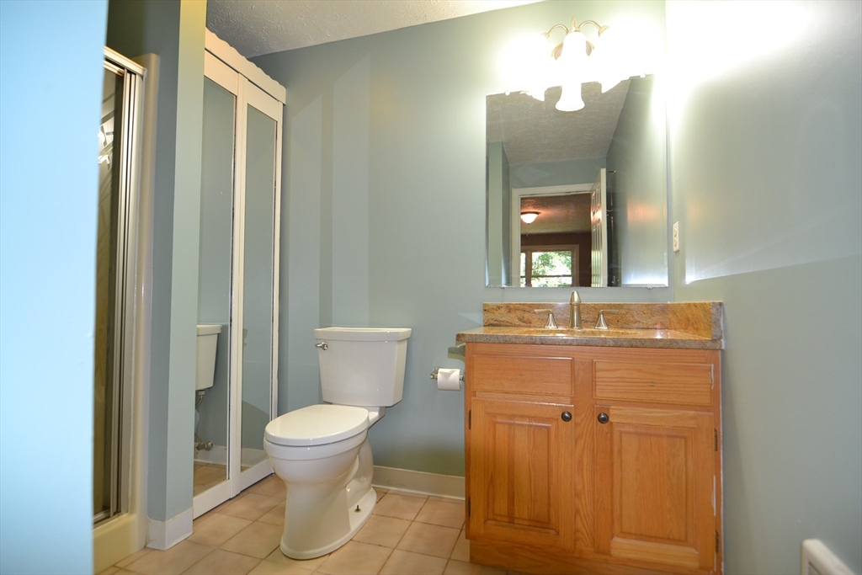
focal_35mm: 16
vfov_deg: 72.1
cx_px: 431
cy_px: 288
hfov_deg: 95.0
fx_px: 395
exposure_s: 1/60
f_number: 3.2
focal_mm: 11
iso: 400
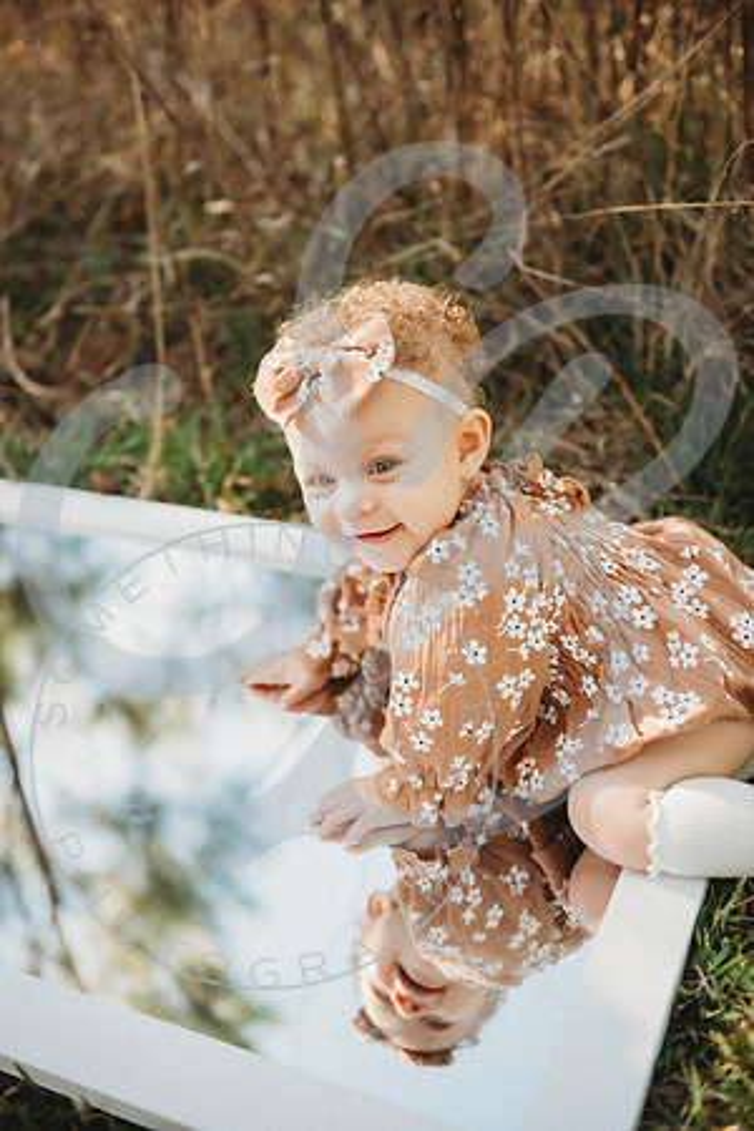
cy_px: 566
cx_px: 377
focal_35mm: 38
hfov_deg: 35.1
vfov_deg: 50.7
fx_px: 1194
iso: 200
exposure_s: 1/400
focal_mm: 38
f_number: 2.8
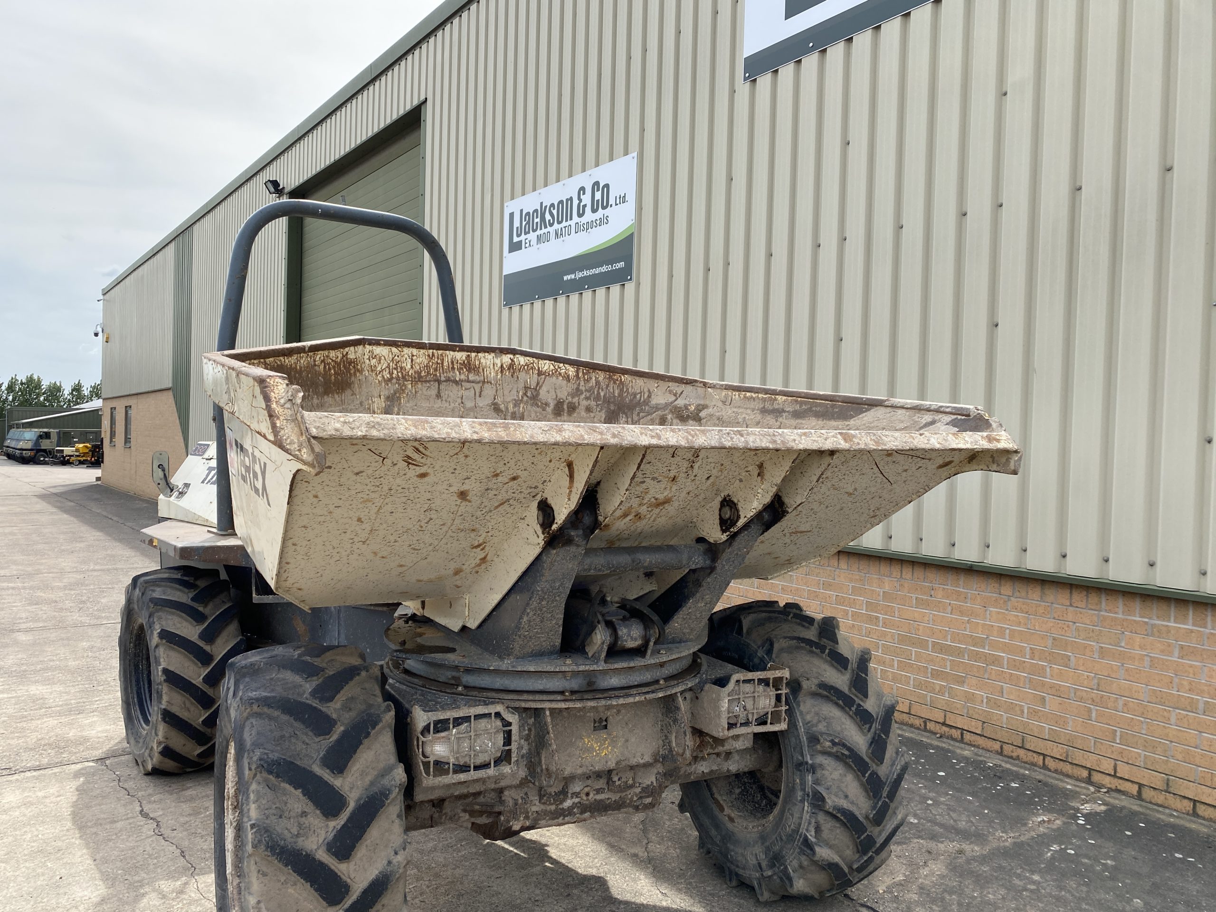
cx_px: 608
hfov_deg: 67.3
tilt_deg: +0.2
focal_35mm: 26
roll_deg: -0.8
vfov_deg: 53.1
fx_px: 913
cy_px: 456
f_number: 1.8
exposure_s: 1/1653
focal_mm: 4.25
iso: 32
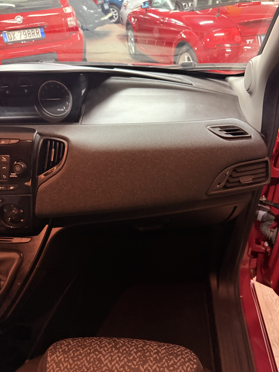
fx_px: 258
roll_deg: +3.6
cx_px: 140
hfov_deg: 56.8
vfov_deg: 71.6
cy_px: 186
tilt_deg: -37.6
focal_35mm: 24
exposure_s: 1/25
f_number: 1.78
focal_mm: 6.76
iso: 1000
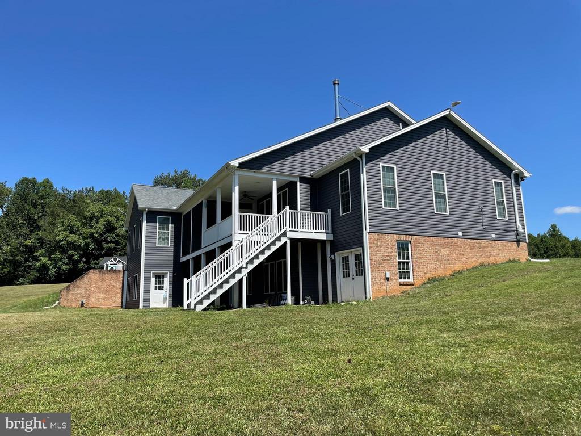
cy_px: 218
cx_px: 290
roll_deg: +1.6
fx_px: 436
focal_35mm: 26
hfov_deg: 67.3
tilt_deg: +10.6
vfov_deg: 53.1
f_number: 1.6
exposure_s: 1/2681
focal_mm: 4.2
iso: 32
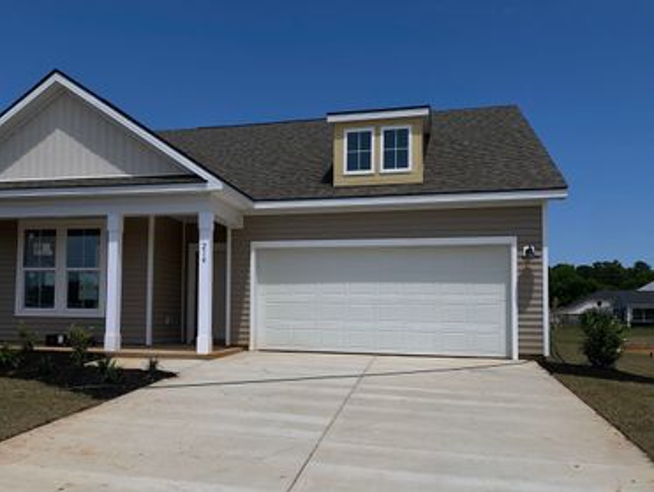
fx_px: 662
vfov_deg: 40.6
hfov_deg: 52.0
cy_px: 288
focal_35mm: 35
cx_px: 242
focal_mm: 4.25
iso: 32
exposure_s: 1/9615
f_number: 1.8
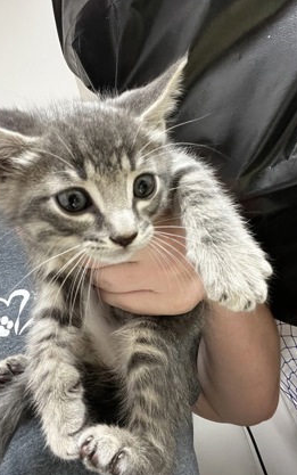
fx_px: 414
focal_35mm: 32
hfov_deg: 39.5
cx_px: 146
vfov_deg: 59.6
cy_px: 238
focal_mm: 2.71
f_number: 2.2
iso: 320
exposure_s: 1/60
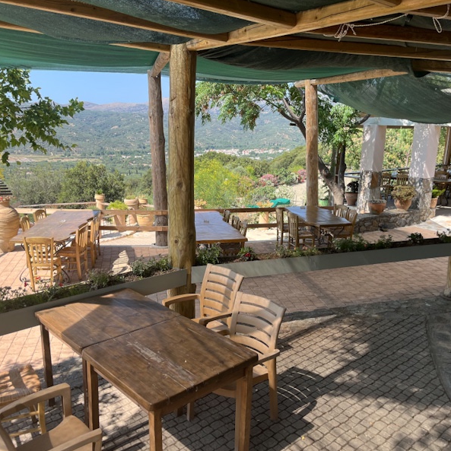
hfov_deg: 52.5
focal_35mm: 31
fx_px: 457
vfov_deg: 52.5
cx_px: 218
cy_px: 224
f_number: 1.6
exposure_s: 1/1150
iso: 50
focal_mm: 5.1
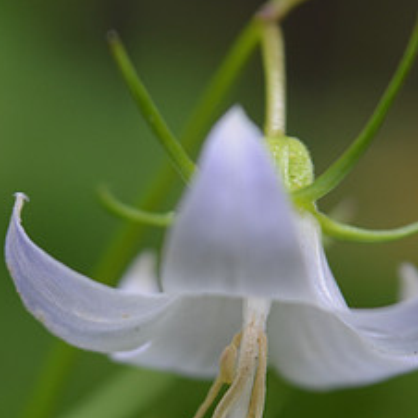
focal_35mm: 163
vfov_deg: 10.7
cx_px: 240
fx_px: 2227
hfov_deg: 10.7
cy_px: 296
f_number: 8
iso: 250
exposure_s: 1/60
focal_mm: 50
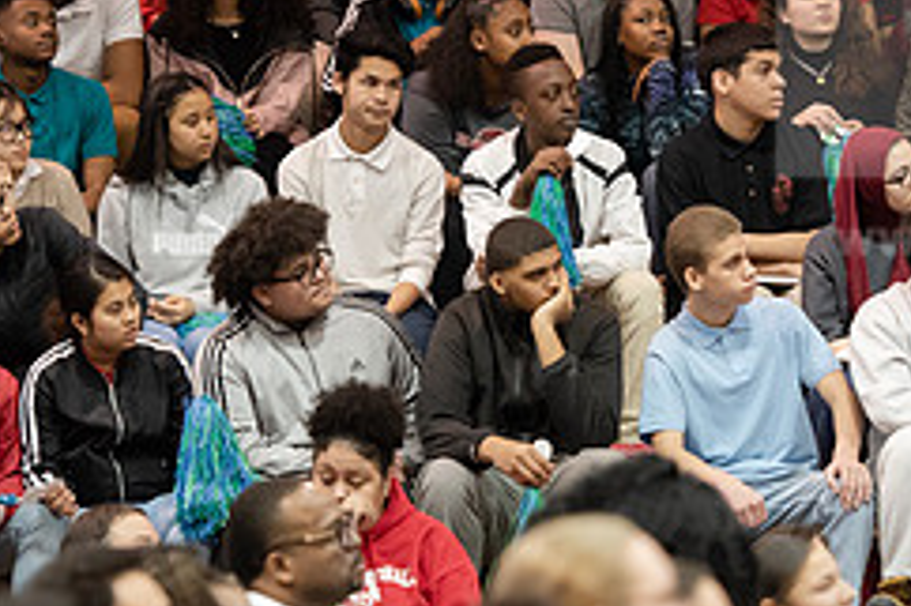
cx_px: 663
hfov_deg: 6.4
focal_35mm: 324
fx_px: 8193
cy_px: 318
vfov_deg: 4.2
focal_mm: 135
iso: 3200
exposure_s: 1/200
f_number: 2.8
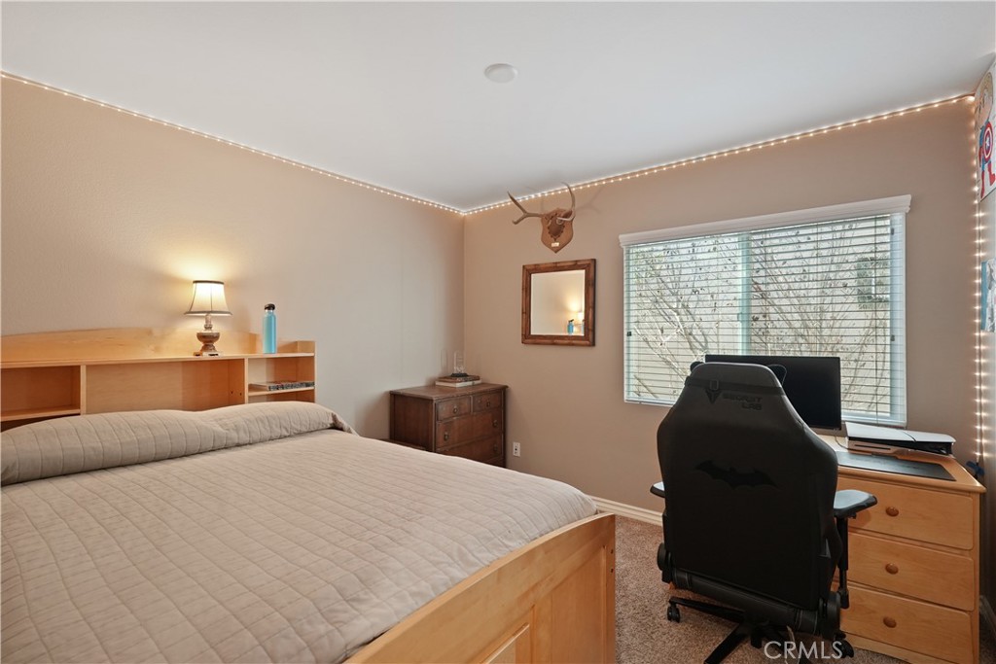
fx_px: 443
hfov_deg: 96.7
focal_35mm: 16
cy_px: 332
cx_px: 498
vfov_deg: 73.8
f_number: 4
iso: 1600
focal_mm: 16
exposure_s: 1/15
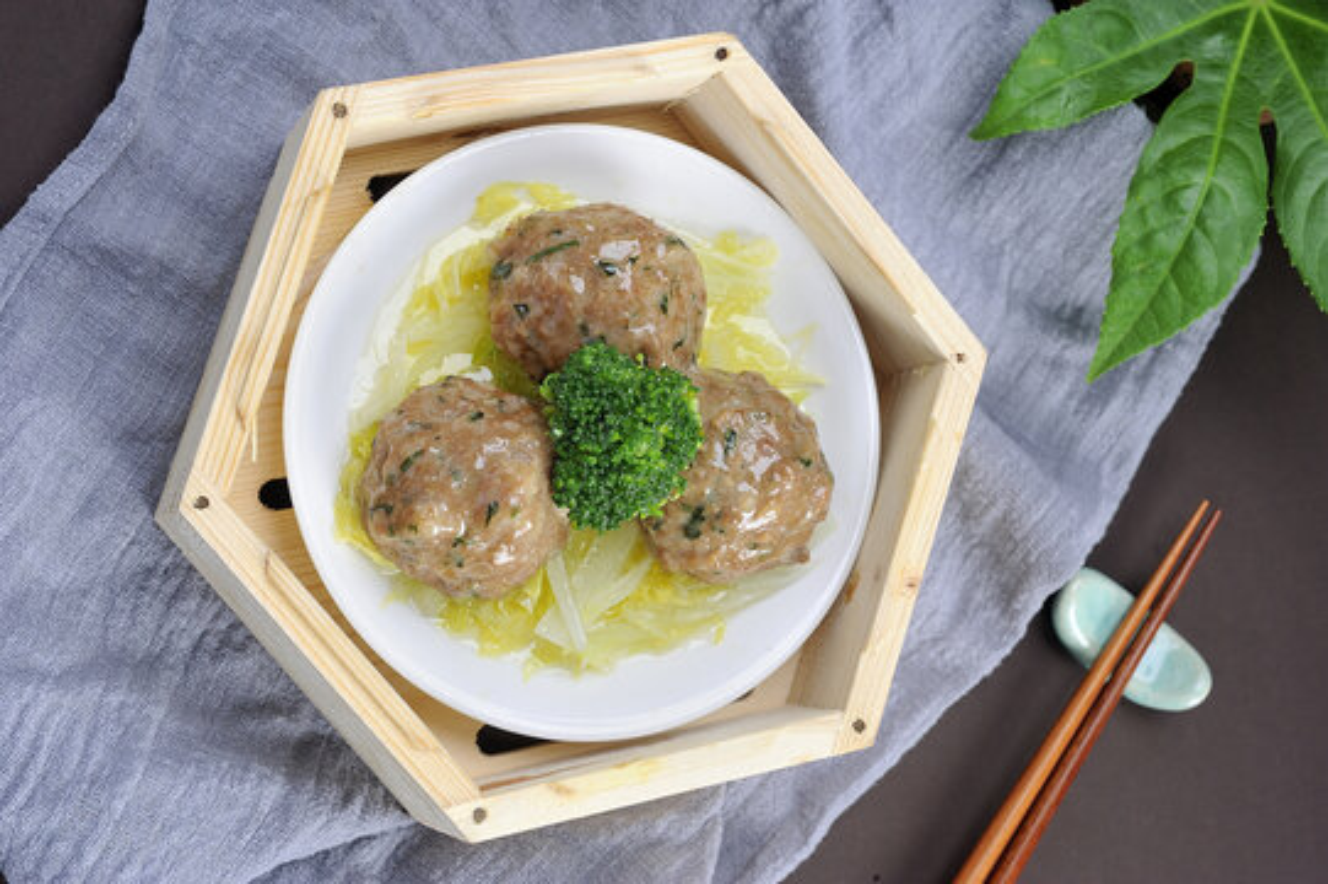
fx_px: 2212
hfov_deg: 33.4
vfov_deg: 22.6
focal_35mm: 60
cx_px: 664
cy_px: 442
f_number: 11
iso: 200
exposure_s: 1/160
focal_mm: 60
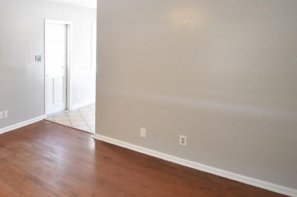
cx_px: 44
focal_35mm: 28
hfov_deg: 58.4
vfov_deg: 45.3
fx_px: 231
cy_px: 59
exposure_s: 1/45
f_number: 3.5
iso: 800
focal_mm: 10
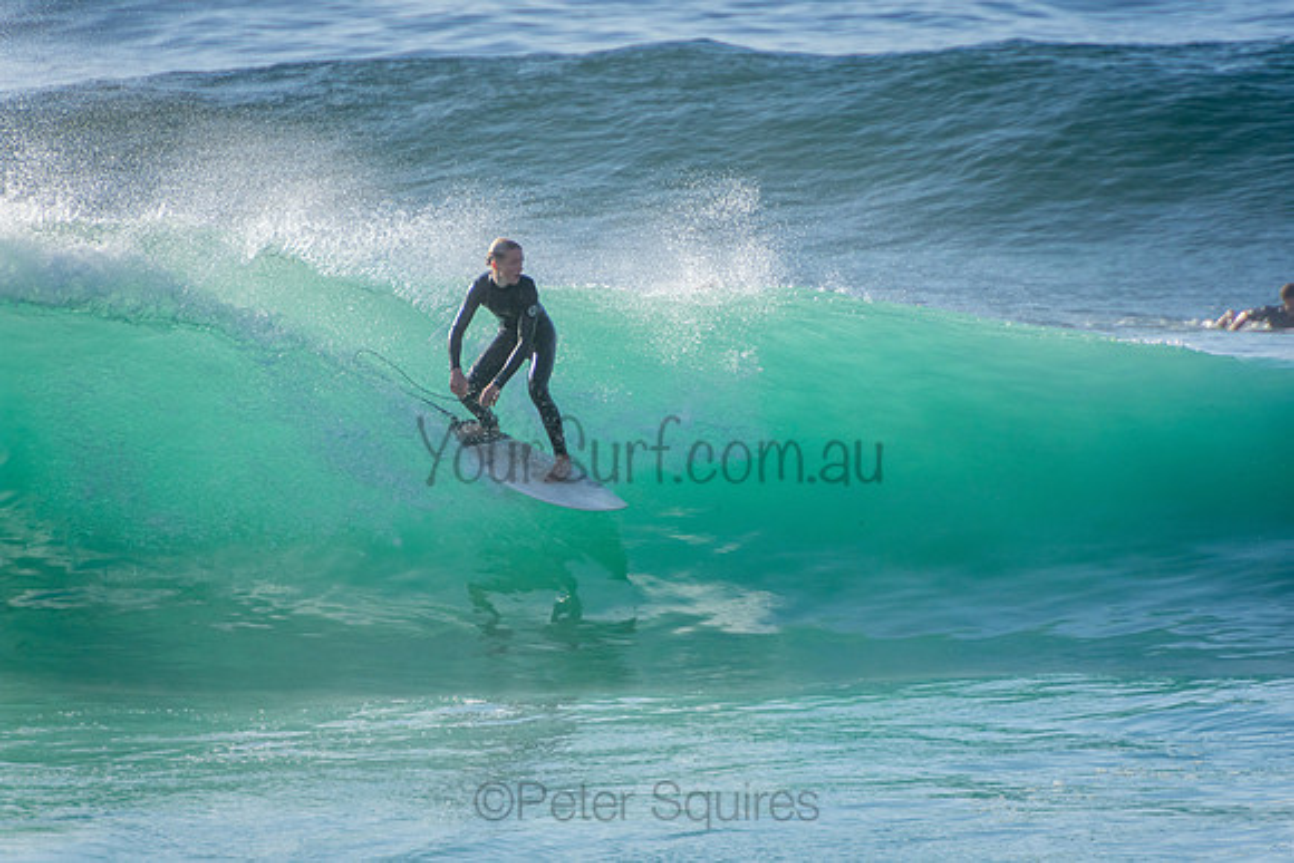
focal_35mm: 600
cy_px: 432
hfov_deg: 3.4
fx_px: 21571
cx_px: 647
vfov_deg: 2.3
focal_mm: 400
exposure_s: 1/2000
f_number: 5.6
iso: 250
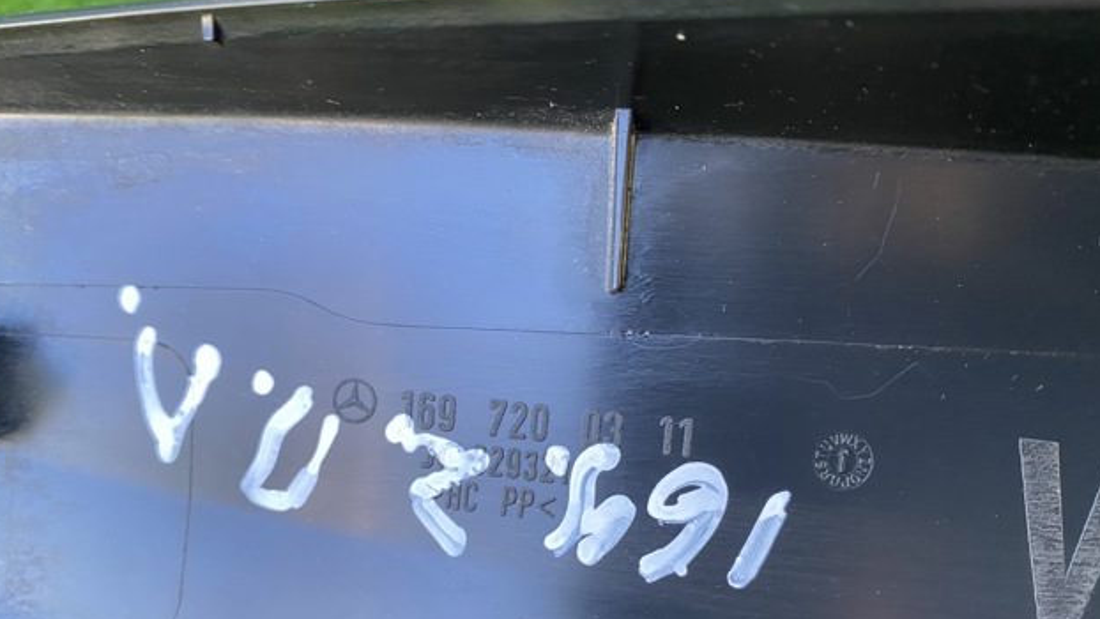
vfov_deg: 41.1
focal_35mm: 28
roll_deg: +15.7
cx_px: 543
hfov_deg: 67.9
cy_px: 401
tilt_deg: -39.2
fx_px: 817
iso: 125
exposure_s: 1/89
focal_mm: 4.25
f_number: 1.8
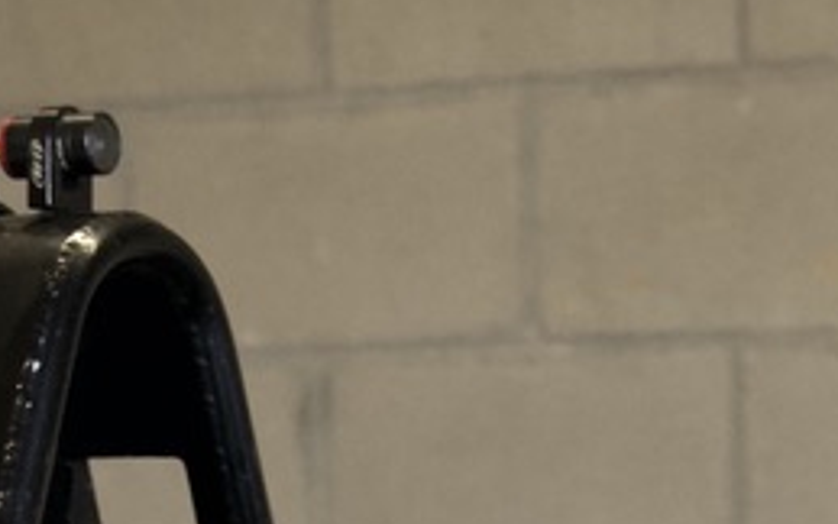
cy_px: 1145
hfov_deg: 7.0
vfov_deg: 4.3
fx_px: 6830
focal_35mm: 299
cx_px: 521
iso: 1600
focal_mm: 47
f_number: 5
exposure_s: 1/80
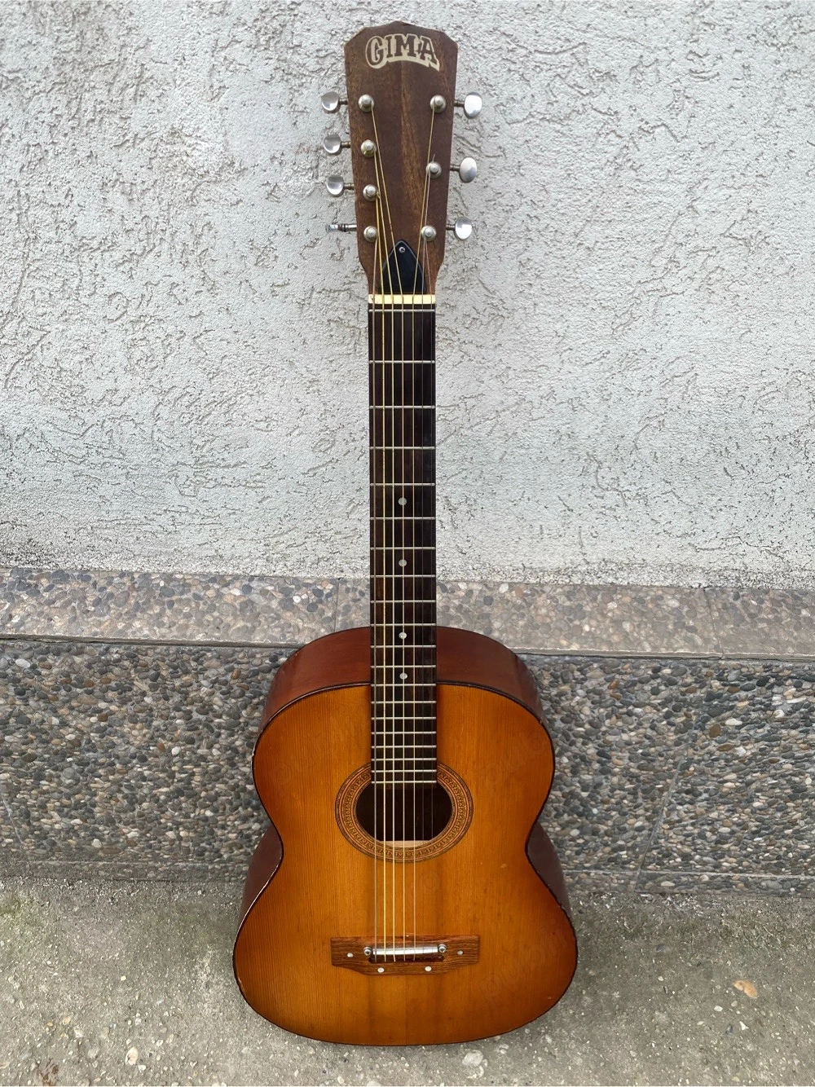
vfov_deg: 67.3
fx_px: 816
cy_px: 544
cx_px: 408
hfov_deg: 53.0
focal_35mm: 26
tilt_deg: -35.6
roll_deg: -2.4
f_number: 1.8
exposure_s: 1/169
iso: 32
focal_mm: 4.25
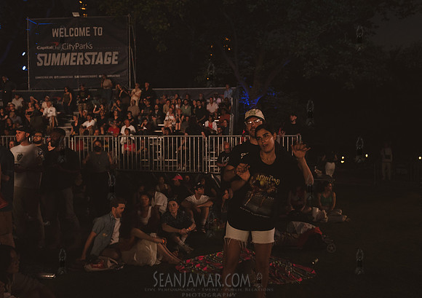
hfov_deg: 55.6
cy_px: 162
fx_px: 398
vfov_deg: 41.0
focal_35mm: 33
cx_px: 242
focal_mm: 27
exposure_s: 1/160
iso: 4000
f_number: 3.5
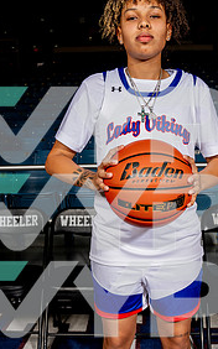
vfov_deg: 50.0
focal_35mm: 39
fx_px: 371
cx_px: 139
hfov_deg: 32.6
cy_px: 213
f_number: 7.1
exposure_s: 1/125
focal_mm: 24
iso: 250
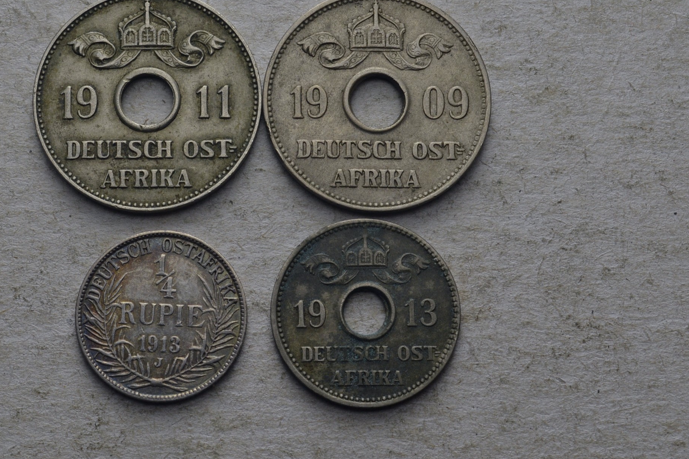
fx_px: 1703
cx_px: 269
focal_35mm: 89
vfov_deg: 15.3
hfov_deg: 22.8
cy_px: 159
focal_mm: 44
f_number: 14
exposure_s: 1/250
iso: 400
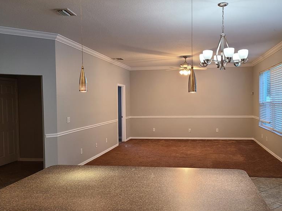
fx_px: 277
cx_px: 159
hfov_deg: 53.8
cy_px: 112
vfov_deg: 41.8
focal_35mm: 34
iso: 160
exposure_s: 1/60
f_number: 1.8
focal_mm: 5.4
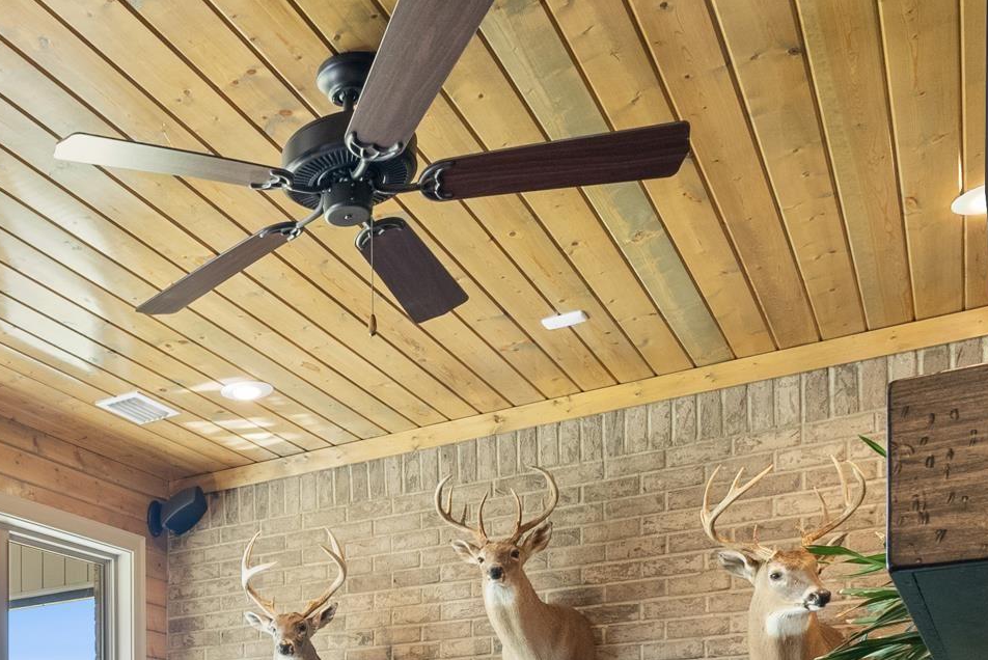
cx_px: 73
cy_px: 815
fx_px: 1153
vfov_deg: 27.6
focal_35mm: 42
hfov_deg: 42.0
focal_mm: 16
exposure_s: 1/2.5
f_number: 9
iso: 640
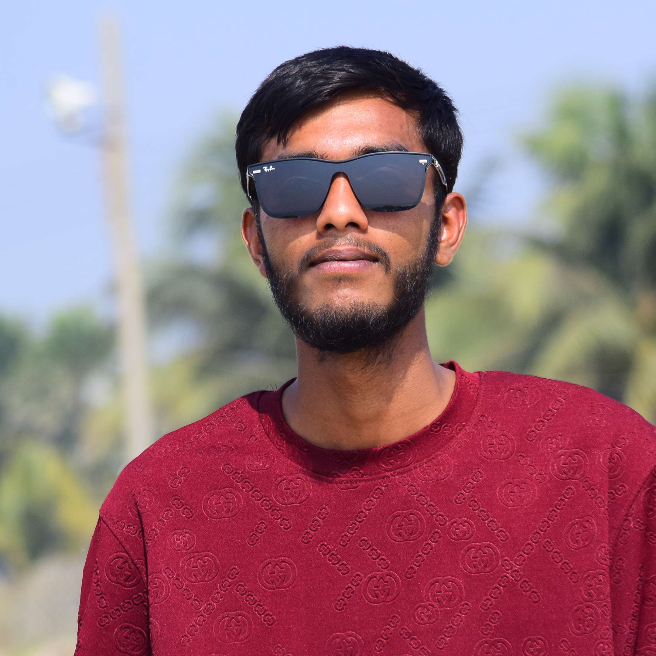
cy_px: 360
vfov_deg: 6.0
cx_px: 384
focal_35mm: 292
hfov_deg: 6.0
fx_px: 6261
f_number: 10
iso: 250
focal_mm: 110
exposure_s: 1/1250
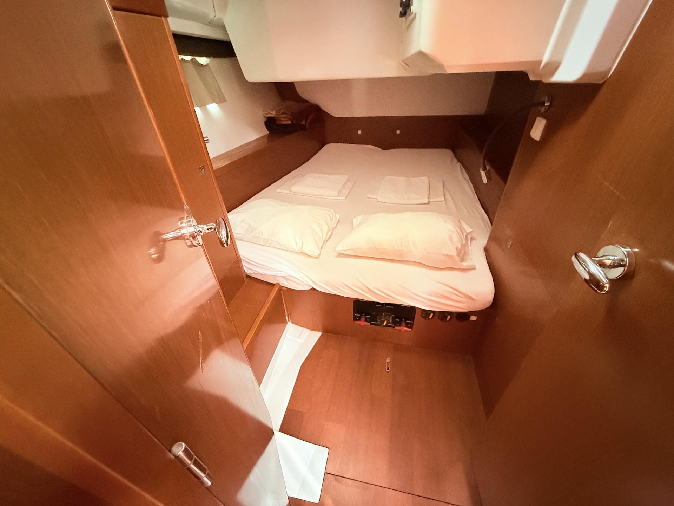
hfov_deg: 102.1
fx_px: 273
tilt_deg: -34.9
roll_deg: +2.9
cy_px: 253
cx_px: 337
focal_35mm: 14
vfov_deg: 85.7
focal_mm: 2.22
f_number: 2.2
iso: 1250
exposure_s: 1/60
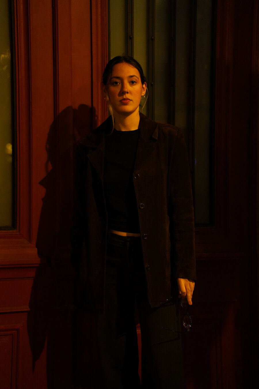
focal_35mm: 72
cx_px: 130
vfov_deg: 28.1
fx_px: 777
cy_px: 194
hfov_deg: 18.9
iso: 6400
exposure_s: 1/160
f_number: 2.8
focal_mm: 72
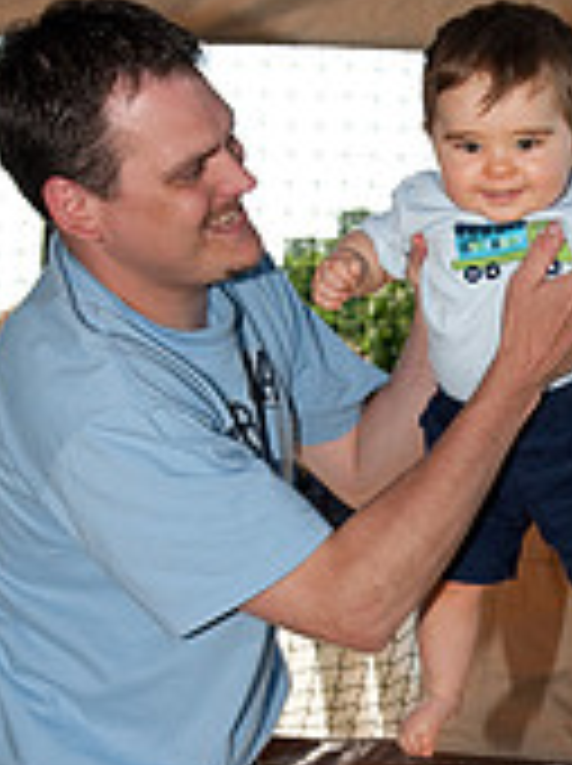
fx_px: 1745
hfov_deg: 18.3
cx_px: 507
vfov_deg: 24.5
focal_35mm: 79
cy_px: 580
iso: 400
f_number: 4.5
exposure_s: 1/2000
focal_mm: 31
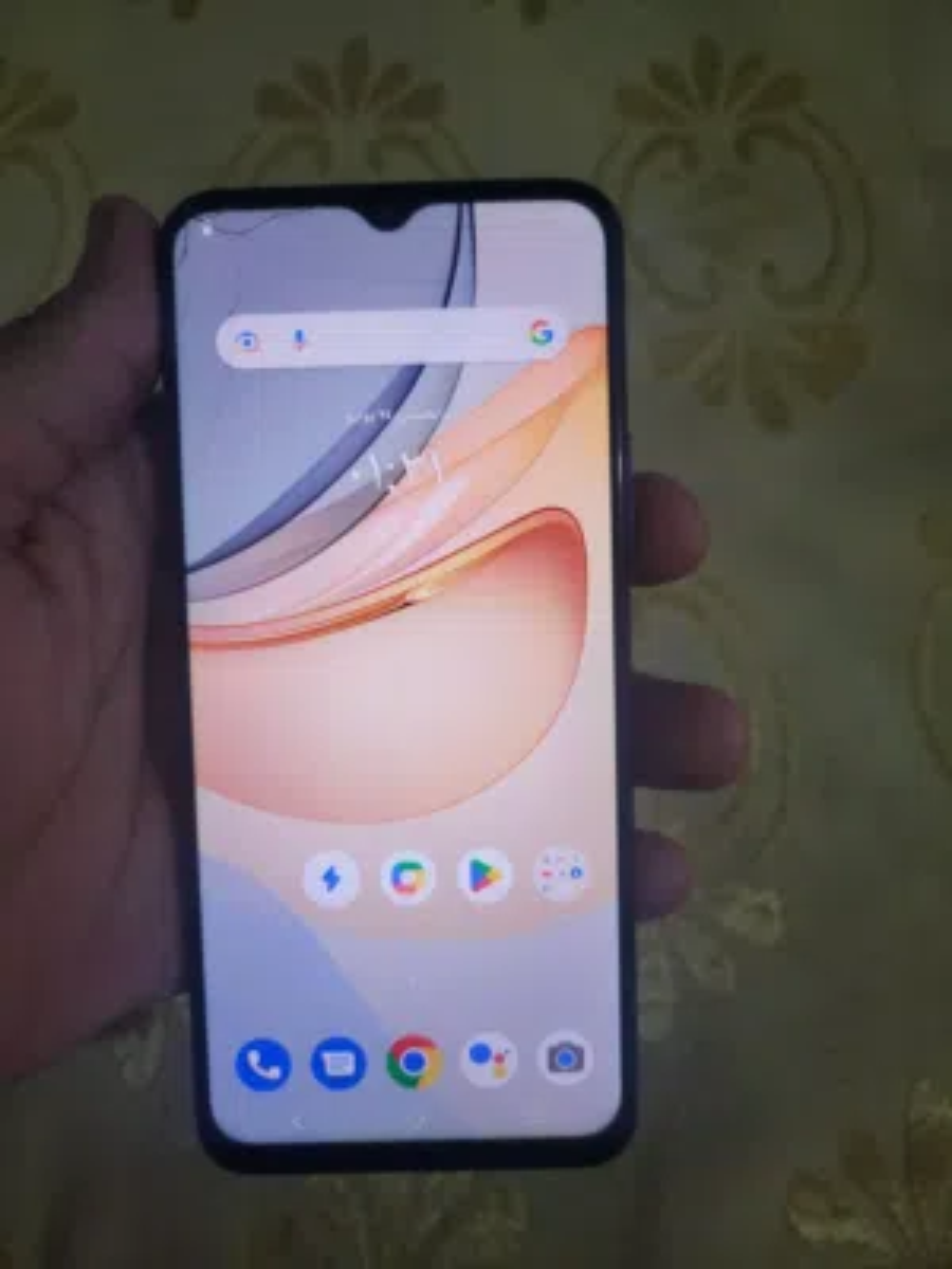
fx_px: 953
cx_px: 476
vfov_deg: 67.3
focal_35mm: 26
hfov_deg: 53.1
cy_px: 634
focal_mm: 5.4
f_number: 1.8
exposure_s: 1/50
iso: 400
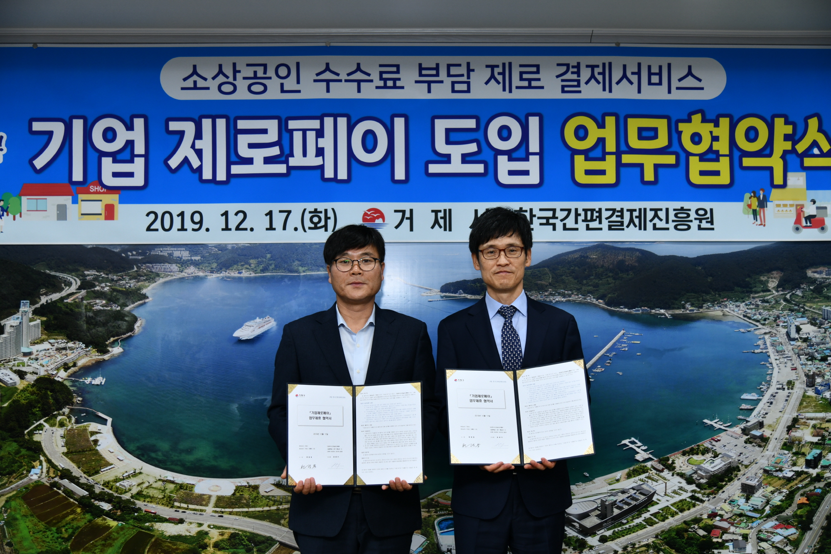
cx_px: 416
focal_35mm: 46
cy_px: 277
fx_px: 1062
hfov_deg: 42.7
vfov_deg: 29.2
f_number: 4
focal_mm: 46
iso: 400
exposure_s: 1/250
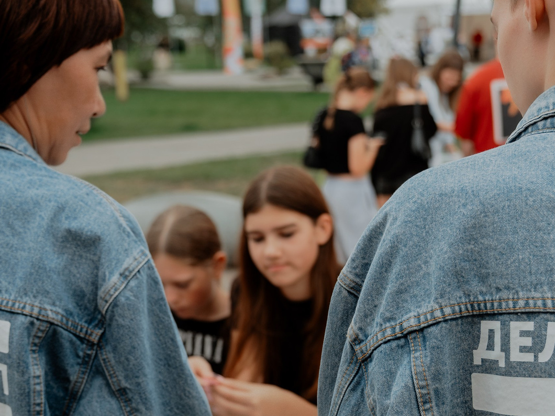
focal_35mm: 65
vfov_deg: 22.0
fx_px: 1042
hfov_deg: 29.7
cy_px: 378
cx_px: 354
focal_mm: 28
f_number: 3.2
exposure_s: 1/1000
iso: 250
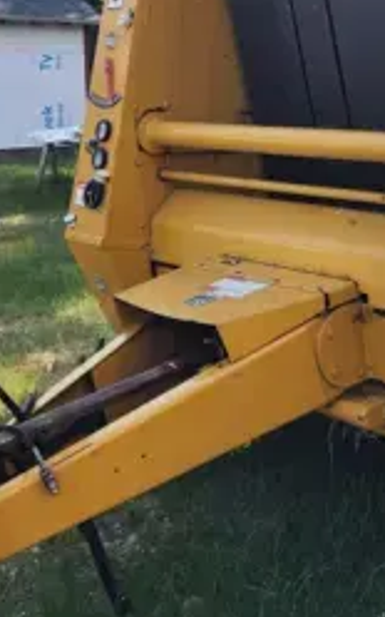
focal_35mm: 63
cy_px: 184
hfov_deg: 20.4
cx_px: 313
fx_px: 1058
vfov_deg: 32.1
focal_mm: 6.4
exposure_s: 1/728
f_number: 1.8
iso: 12
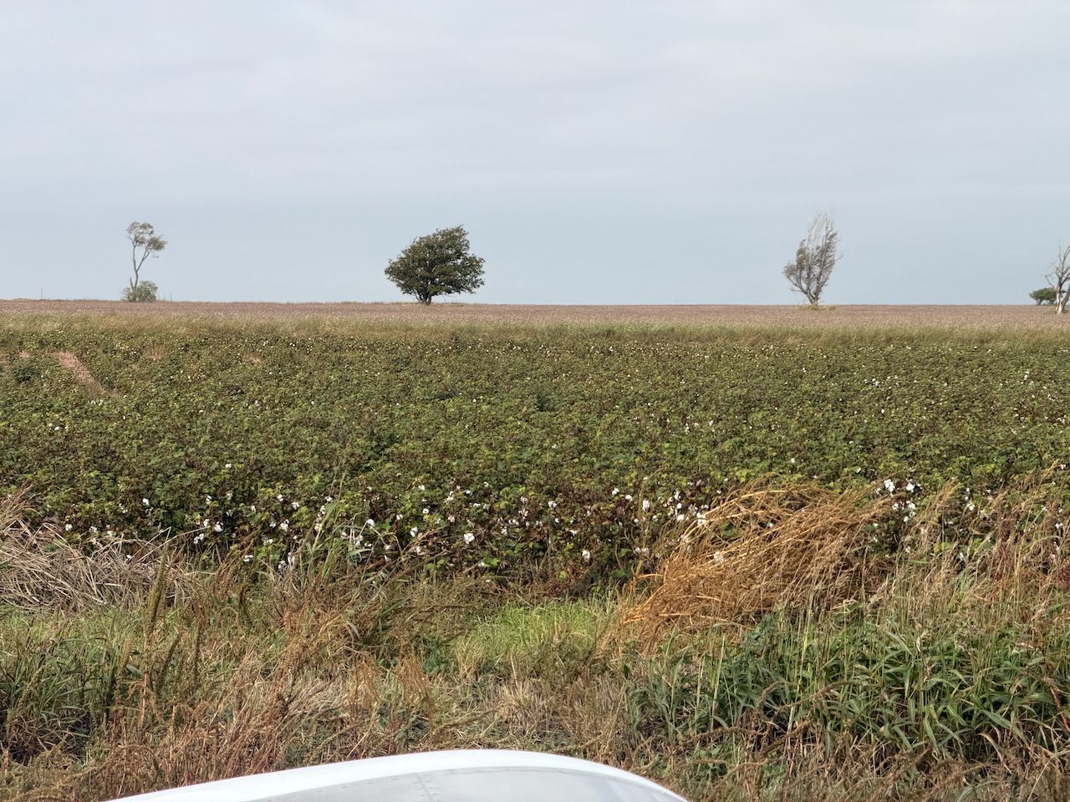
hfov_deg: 19.6
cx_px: 535
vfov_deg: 14.8
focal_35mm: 100
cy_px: 401
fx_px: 3091
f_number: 2.8
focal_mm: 16.89
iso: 40
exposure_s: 1/638
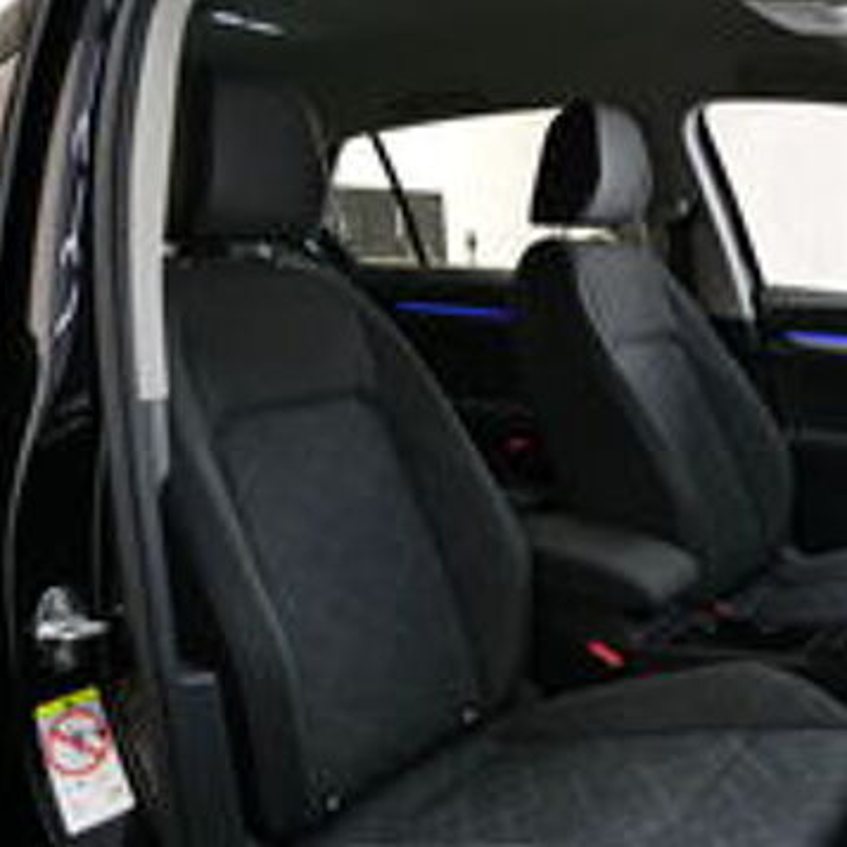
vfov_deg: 43.9
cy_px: 422
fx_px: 1052
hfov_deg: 43.6
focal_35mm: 38
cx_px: 510
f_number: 3
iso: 800
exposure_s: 1/60
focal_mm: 16
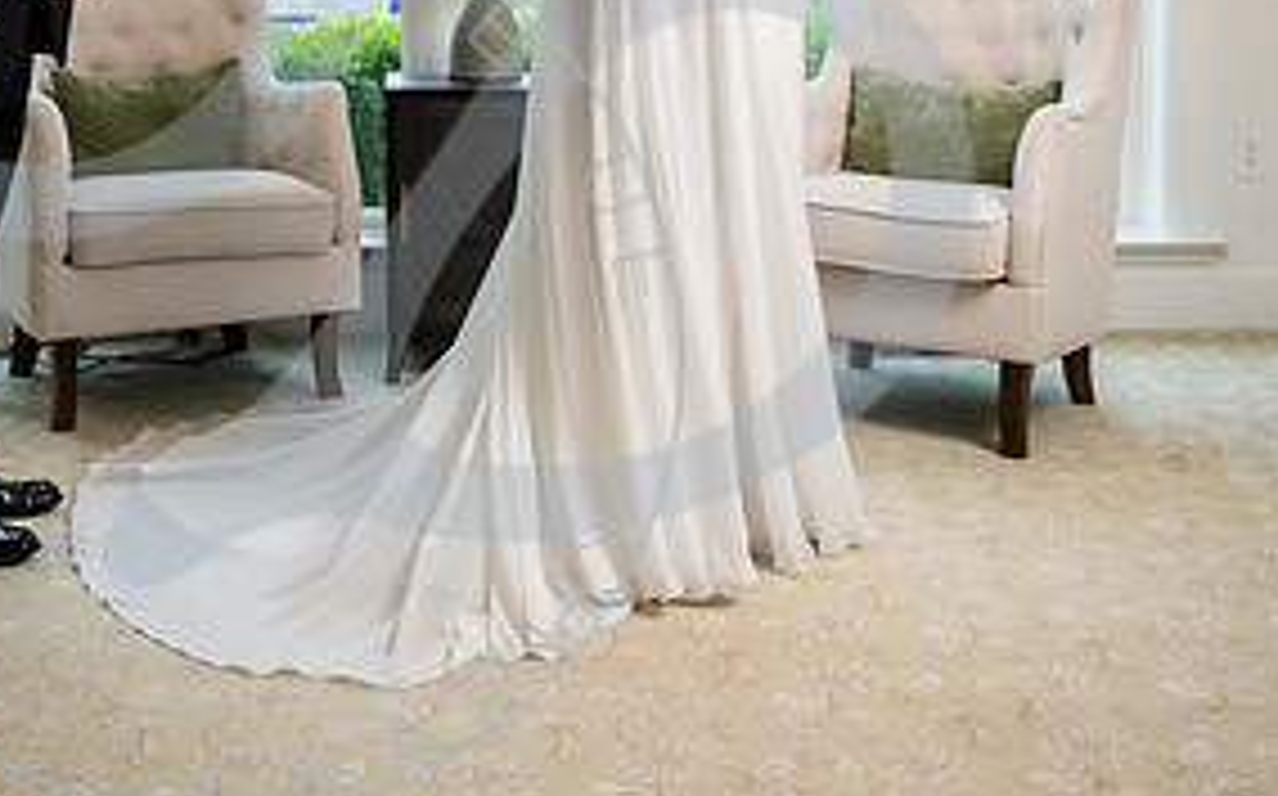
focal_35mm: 50
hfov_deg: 39.9
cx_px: 446
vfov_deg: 24.5
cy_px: -20
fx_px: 1740
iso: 100
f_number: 2.8
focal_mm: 24
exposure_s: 1/160
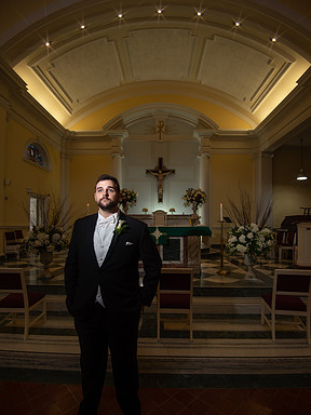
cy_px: 223
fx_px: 216
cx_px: 159
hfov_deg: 71.6
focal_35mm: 18
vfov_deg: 87.6
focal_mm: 16
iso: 200
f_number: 4
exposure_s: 1/125
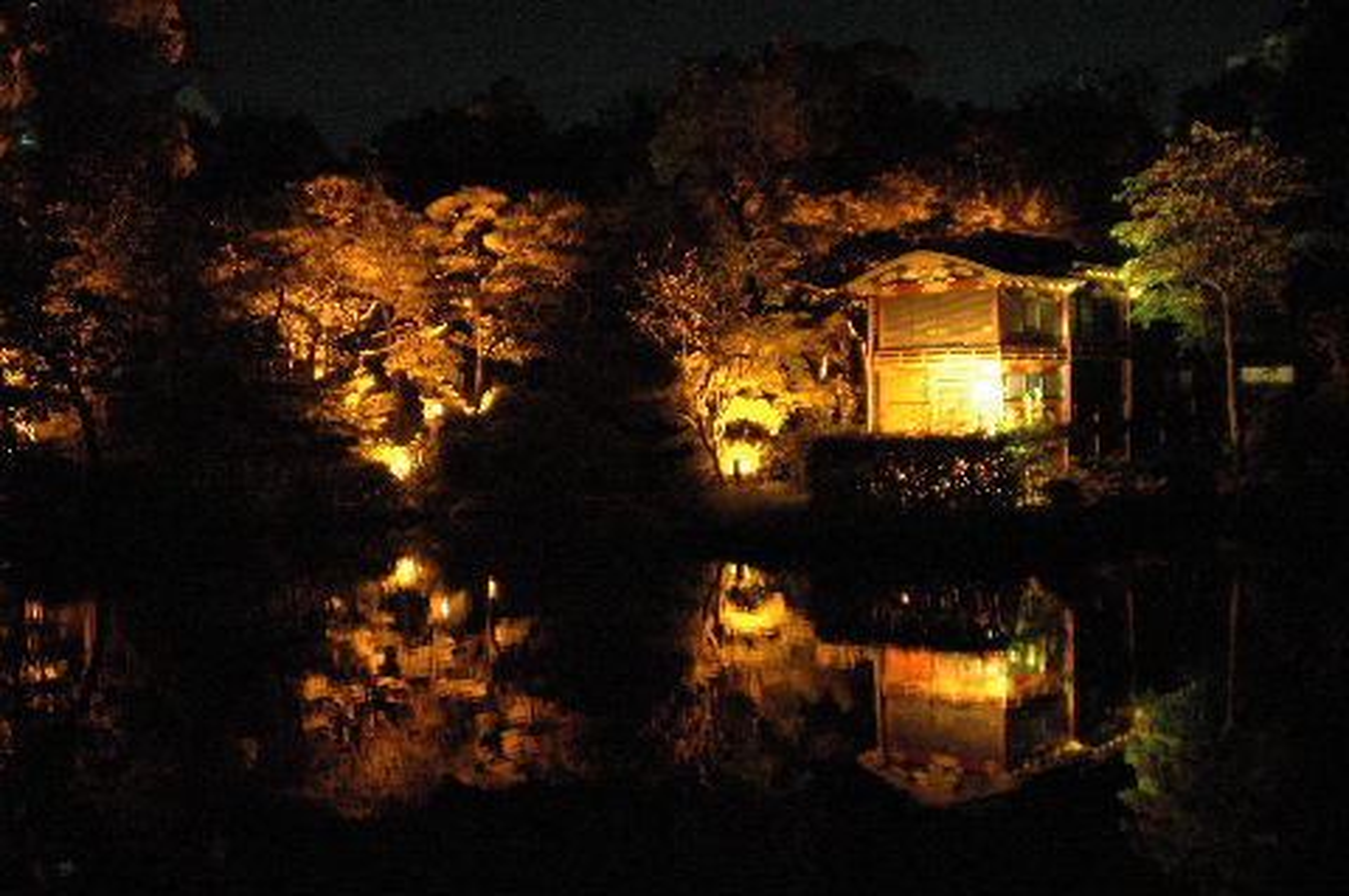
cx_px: 674
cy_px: 448
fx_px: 1348
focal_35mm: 36
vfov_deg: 36.8
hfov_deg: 53.2
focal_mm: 24
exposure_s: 1/6
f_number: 3.5
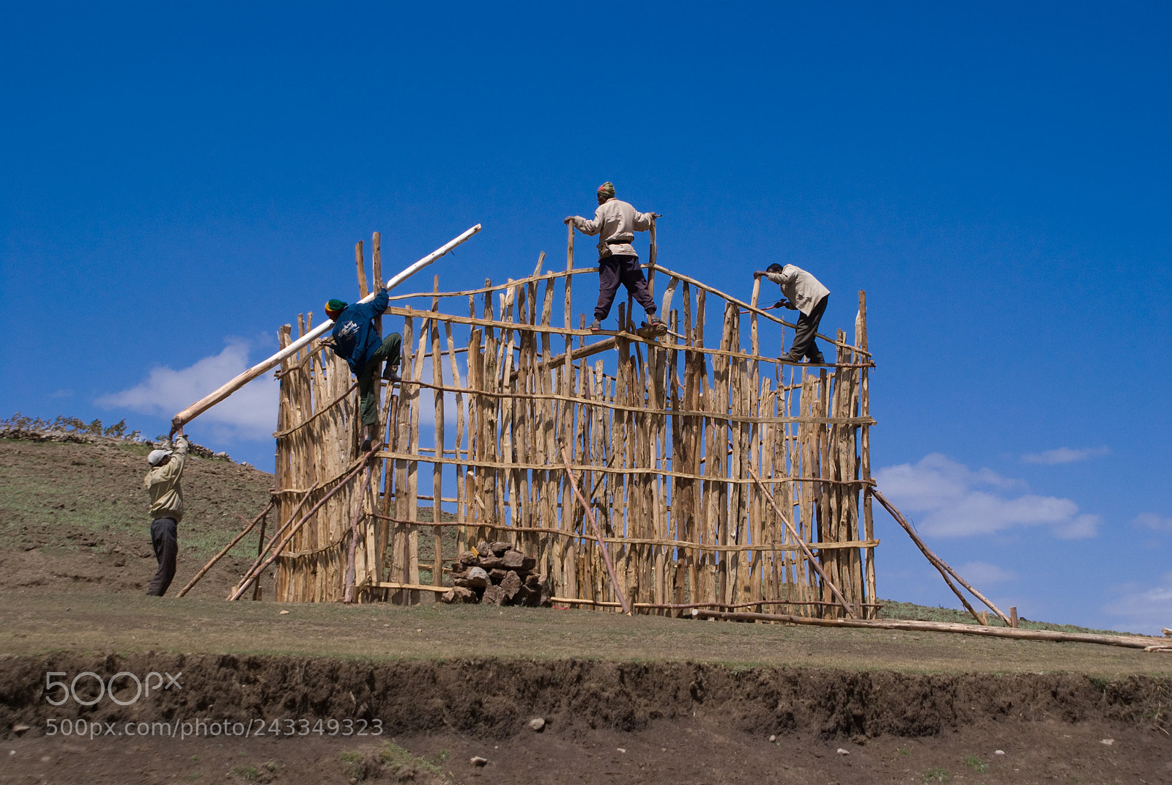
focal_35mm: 60
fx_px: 1956
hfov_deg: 33.4
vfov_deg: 22.7
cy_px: 392
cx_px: 586
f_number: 6.3
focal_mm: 40
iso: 200
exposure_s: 1/1250
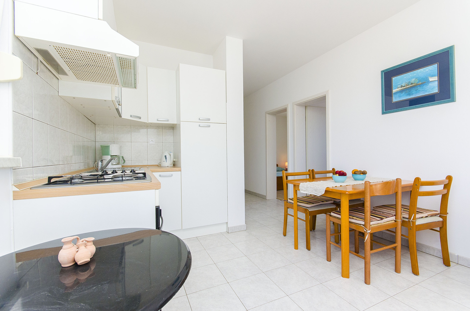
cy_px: 156
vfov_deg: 77.1
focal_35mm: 15
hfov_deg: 100.5
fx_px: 195
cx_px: 235
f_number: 8
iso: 400
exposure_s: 1/160
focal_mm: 10
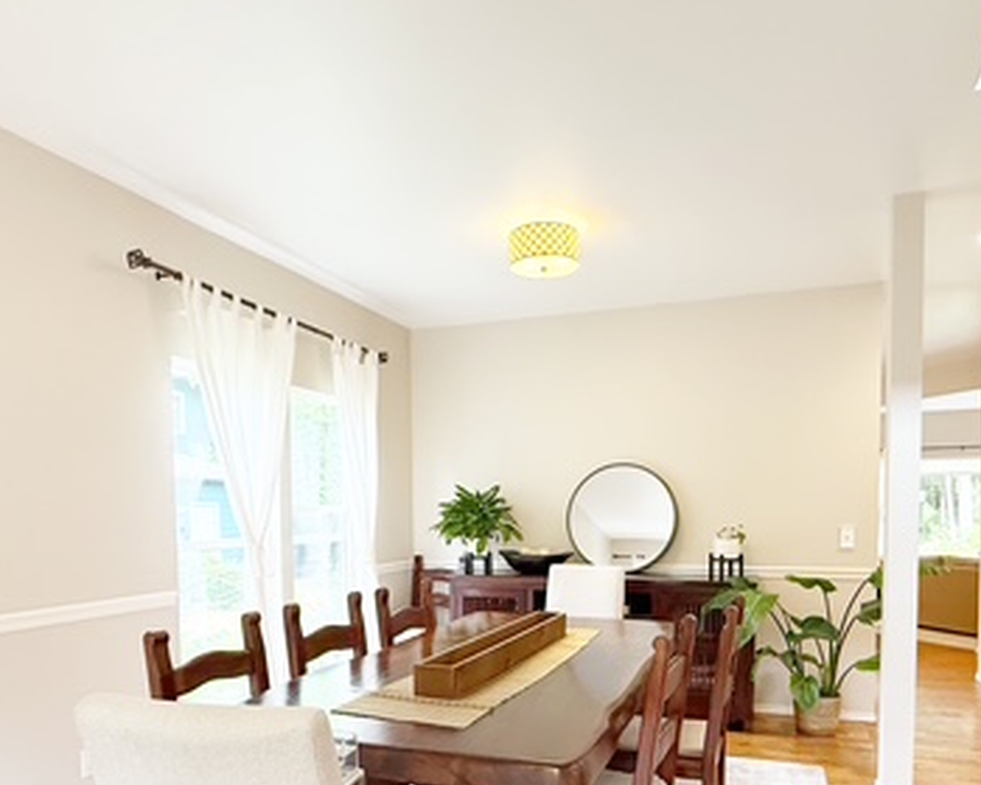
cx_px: 521
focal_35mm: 25
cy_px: 550
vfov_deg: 55.1
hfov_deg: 68.0
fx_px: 726
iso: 200
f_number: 2.2
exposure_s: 1/120
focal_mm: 2.22
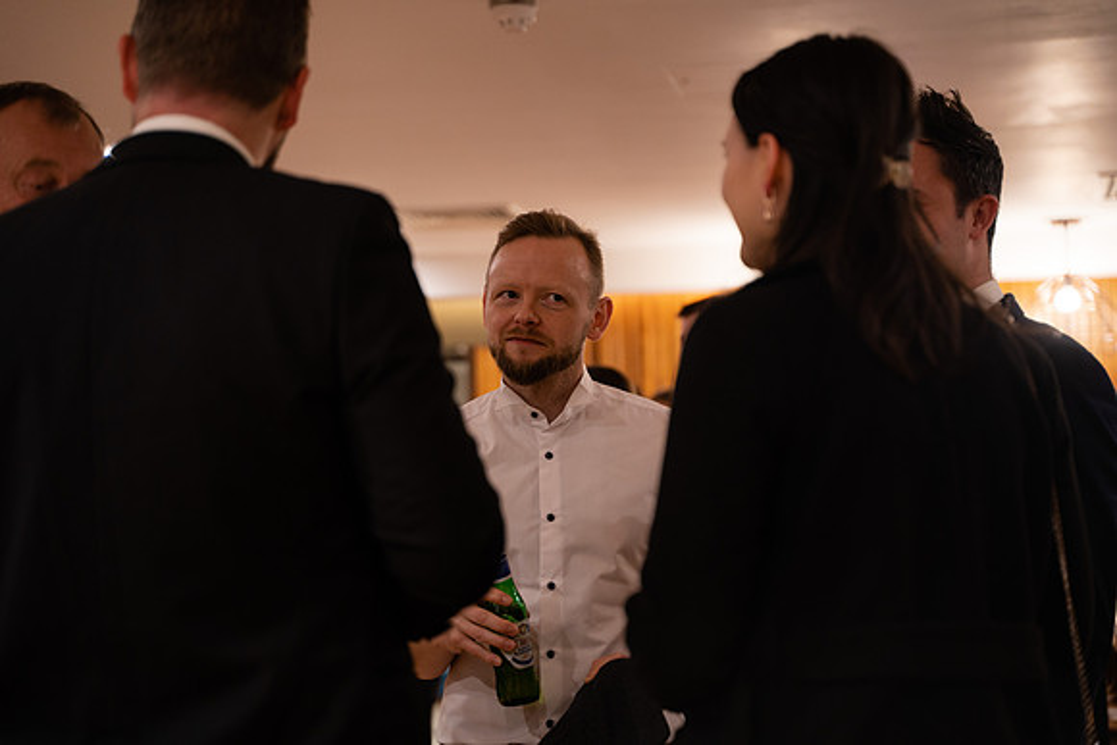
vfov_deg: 18.2
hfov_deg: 27.0
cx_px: 558
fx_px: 2328
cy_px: 372
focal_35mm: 75
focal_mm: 75
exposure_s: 1/30
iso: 1250
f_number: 2.8
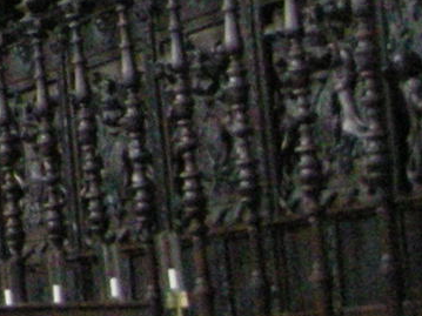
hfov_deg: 6.7
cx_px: -967
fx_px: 3169
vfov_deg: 5.6
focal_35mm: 260
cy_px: -338
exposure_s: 1/8
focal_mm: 7.5
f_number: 2.7
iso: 663
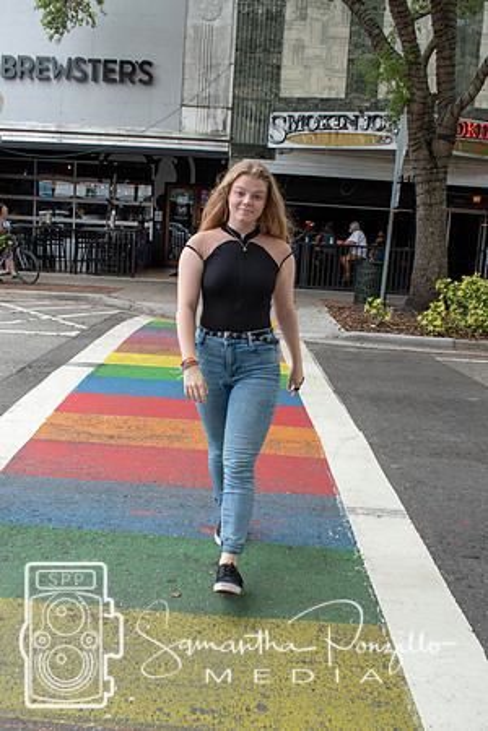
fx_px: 732
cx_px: 244
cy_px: 366
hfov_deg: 36.9
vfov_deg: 53.1
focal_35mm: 36
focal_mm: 24
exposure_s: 1/250
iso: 320
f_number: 8
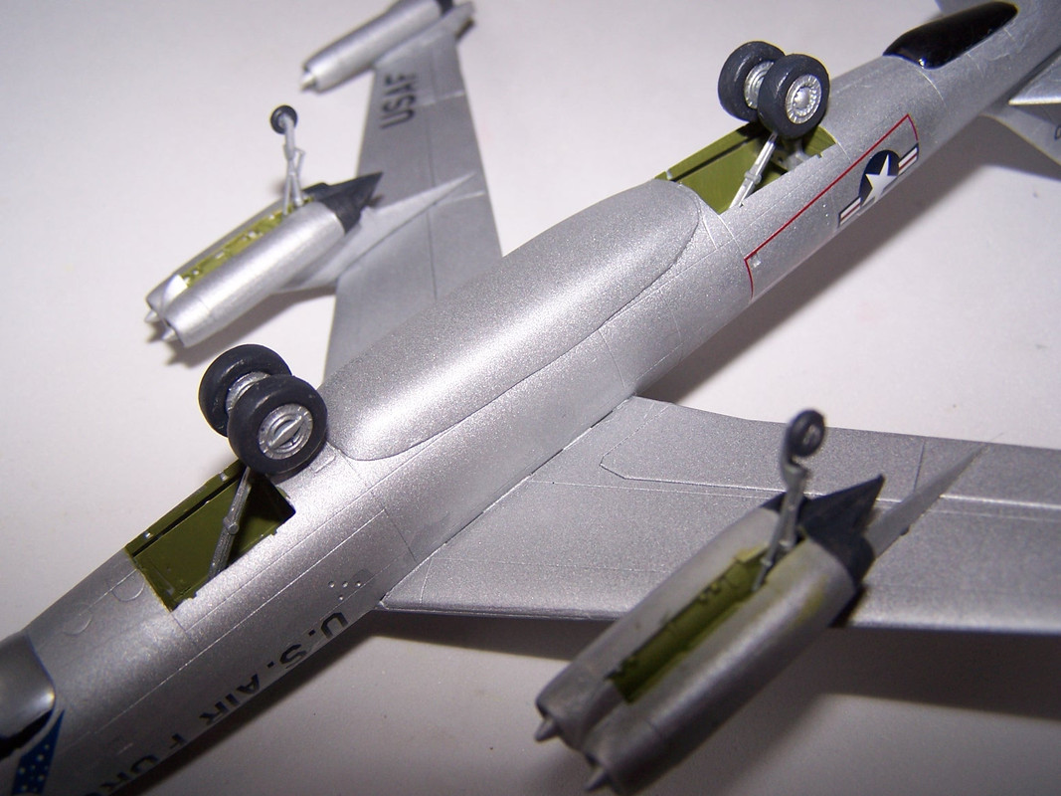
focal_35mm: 38
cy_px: 398
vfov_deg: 37.7
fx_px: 1165
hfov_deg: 49.0
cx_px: 530
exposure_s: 1/60
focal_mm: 6.3
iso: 80
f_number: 2.8
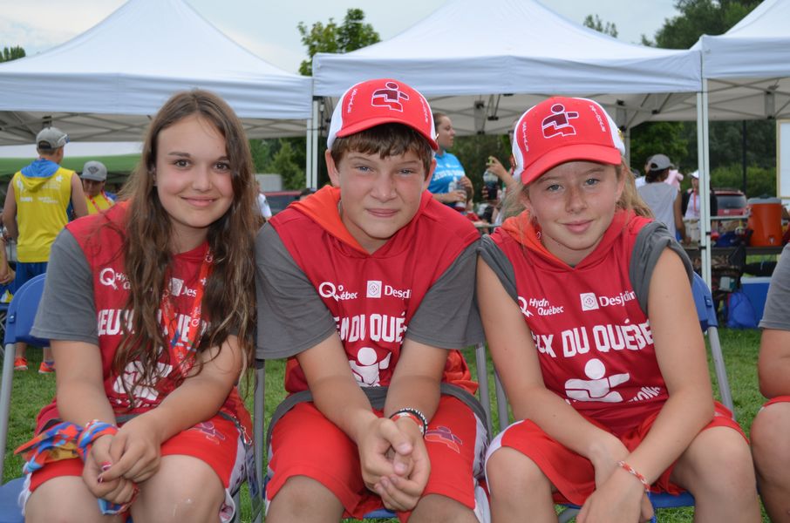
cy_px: 262
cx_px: 395
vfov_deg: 26.4
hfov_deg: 39.0
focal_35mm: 51
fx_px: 1117
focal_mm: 34
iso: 125
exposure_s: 1/200
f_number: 5
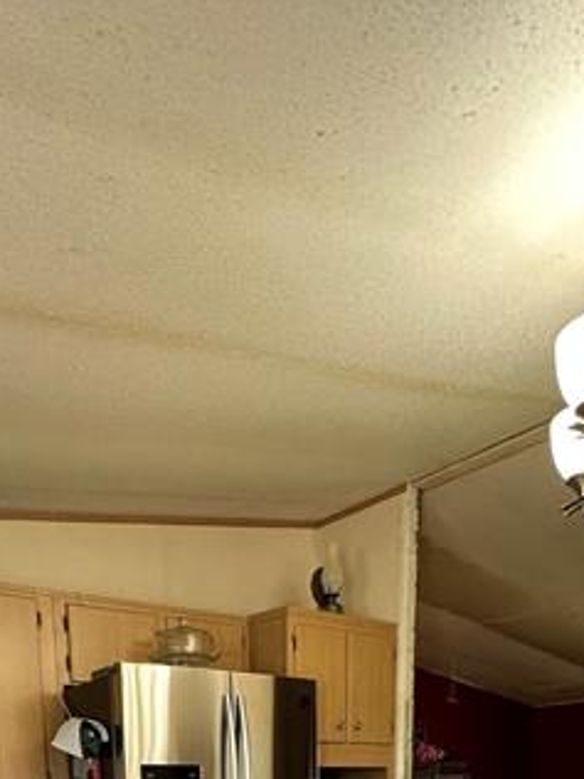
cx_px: 266
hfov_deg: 41.8
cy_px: 942
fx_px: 765
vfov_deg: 38.9
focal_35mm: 34
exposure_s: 1/60
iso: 250
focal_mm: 2.22
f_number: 2.2
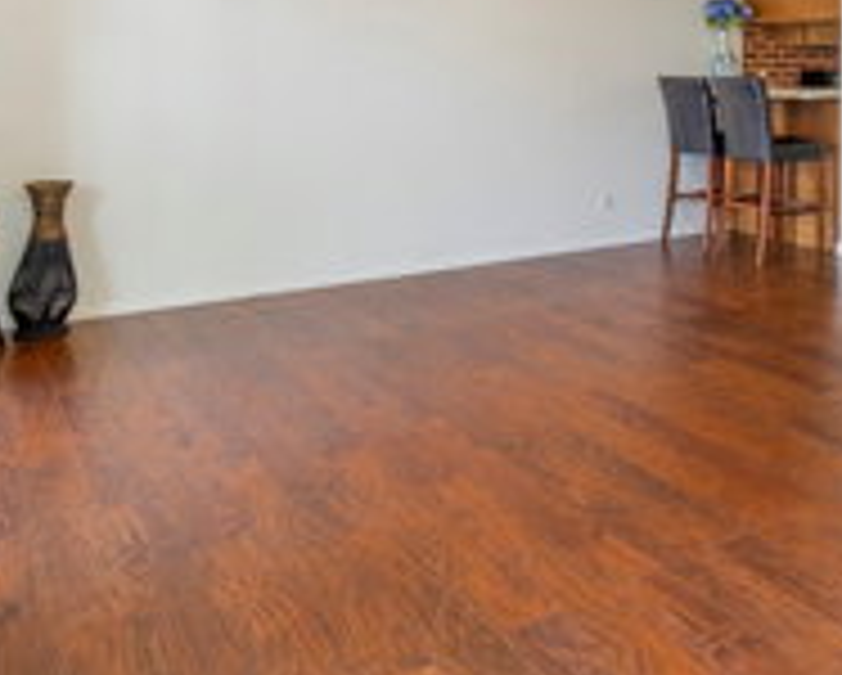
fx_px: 898
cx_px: 831
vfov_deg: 38.5
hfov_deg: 43.5
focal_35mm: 36
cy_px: 72
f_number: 8
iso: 320
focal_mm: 10
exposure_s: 1/8
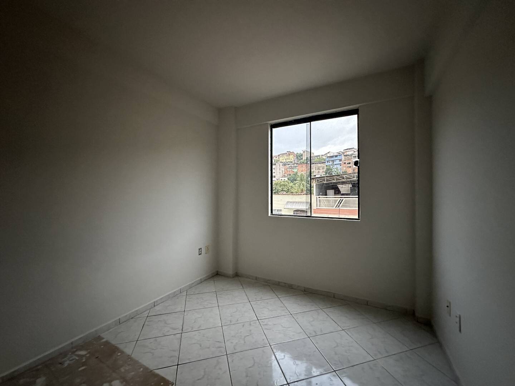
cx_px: 258
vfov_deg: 85.7
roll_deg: -0.1
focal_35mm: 14
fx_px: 208
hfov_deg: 102.1
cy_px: 193
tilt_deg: +1.1
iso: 640
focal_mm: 2.22
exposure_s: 1/60
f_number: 2.2
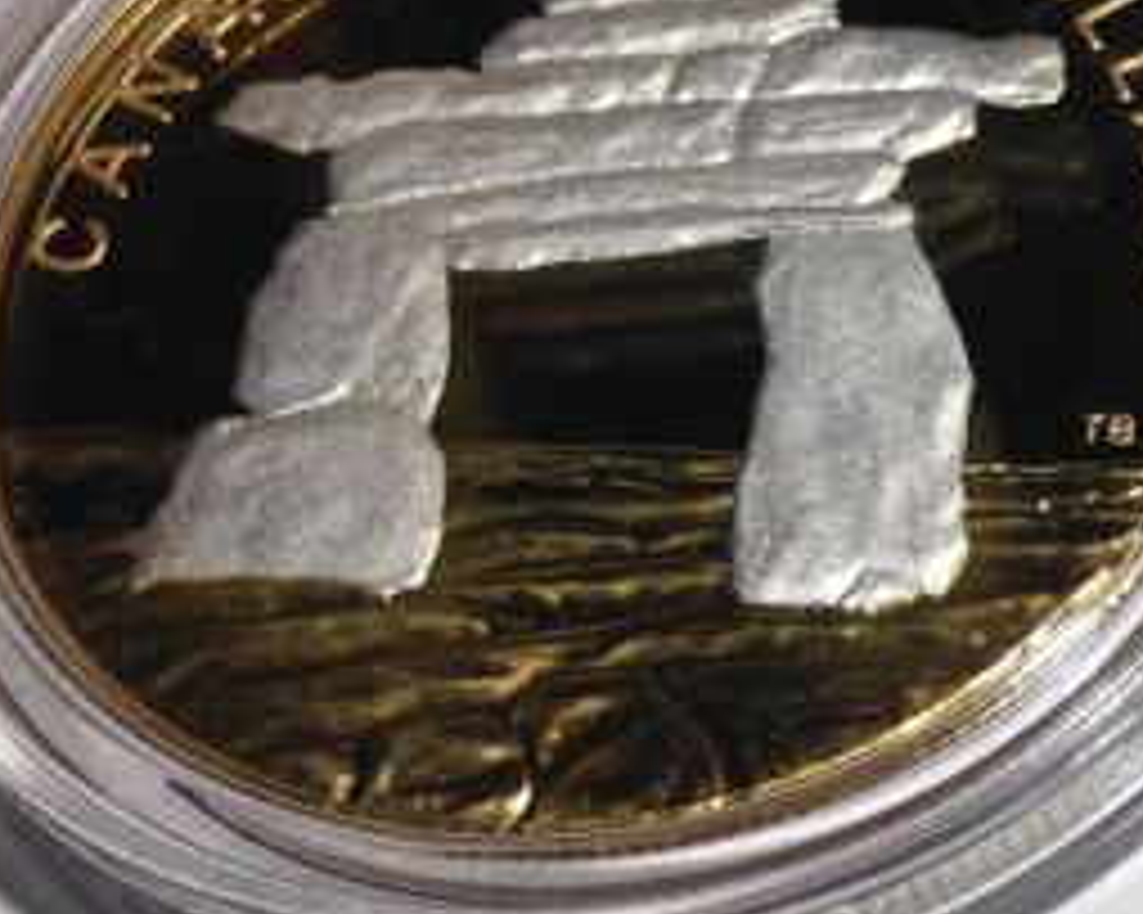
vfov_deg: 12.0
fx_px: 4295
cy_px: 842
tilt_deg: -58.2
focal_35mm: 127
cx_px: 1904
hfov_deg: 13.9
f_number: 2.4
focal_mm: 4.12
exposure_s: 1/204
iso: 50
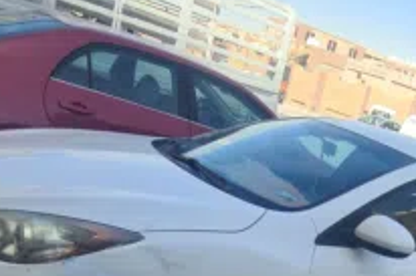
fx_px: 485
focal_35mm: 42
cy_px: 322
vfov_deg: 28.2
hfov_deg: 44.0
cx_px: 339
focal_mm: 2.22
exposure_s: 1/896
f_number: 2.2
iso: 64
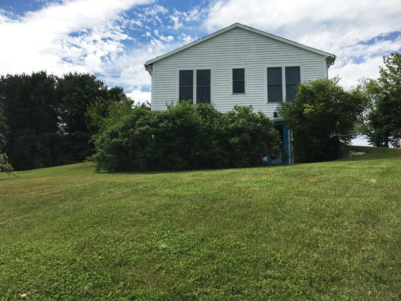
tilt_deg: +8.8
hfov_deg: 60.0
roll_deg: -0.8
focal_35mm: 30
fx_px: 347
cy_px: 152
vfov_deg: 46.8
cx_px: 197
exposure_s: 1/2481
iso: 25
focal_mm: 4.15
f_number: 2.2
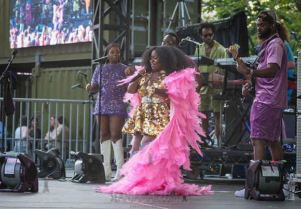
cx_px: 154
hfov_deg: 12.9
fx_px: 1328
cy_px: 117
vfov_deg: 9.0
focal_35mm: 157
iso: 800
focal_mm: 125
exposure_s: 1/320
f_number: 5
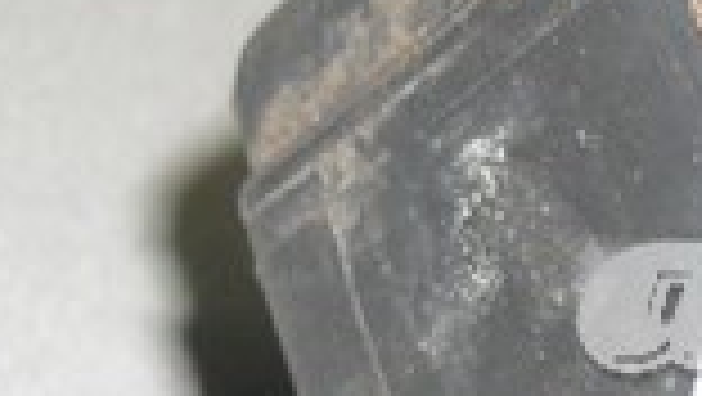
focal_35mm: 156
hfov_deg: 13.0
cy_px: 302
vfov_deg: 7.8
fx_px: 2906
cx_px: 1089
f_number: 3.2
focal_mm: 6.3
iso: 200
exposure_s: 1/45
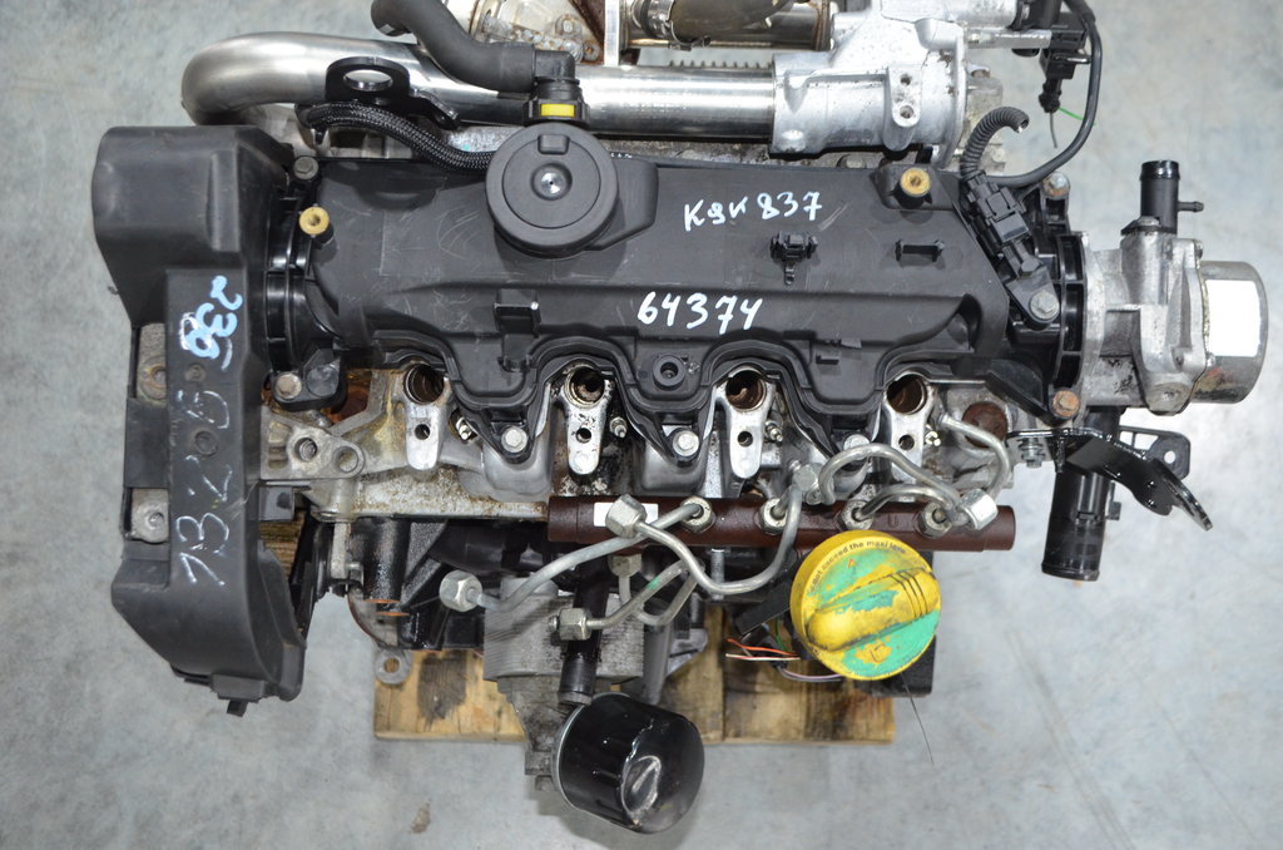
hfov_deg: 49.6
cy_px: 425
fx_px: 1387
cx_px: 642
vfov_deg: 34.1
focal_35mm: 39
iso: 1600
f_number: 4.2
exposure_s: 1/60
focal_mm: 26
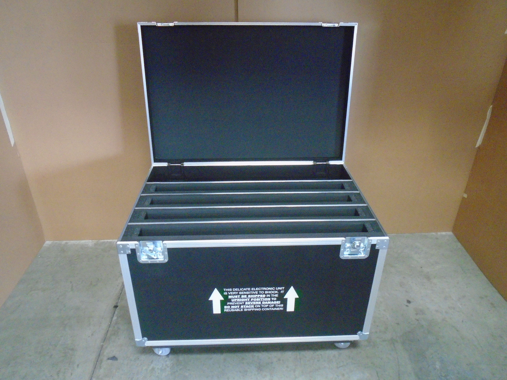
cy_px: 190
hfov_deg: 67.3
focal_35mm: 26
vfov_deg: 53.1
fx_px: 381
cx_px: 254
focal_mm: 4.6
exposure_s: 1/15
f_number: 3.2
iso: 800
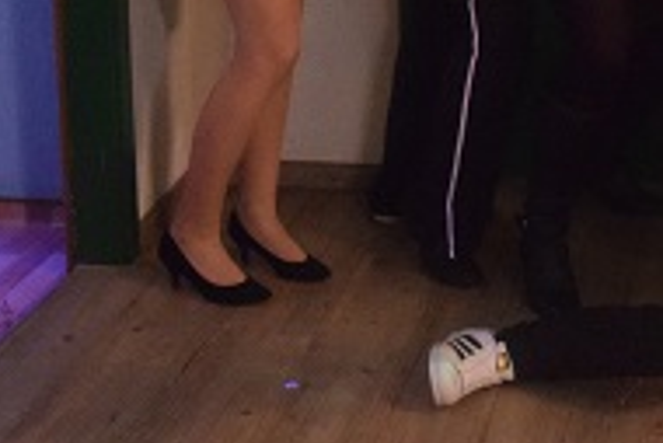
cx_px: 541
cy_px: -143
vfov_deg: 12.7
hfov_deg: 19.4
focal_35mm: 104
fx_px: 1917
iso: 6400
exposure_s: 1/15
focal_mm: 22
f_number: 3.8
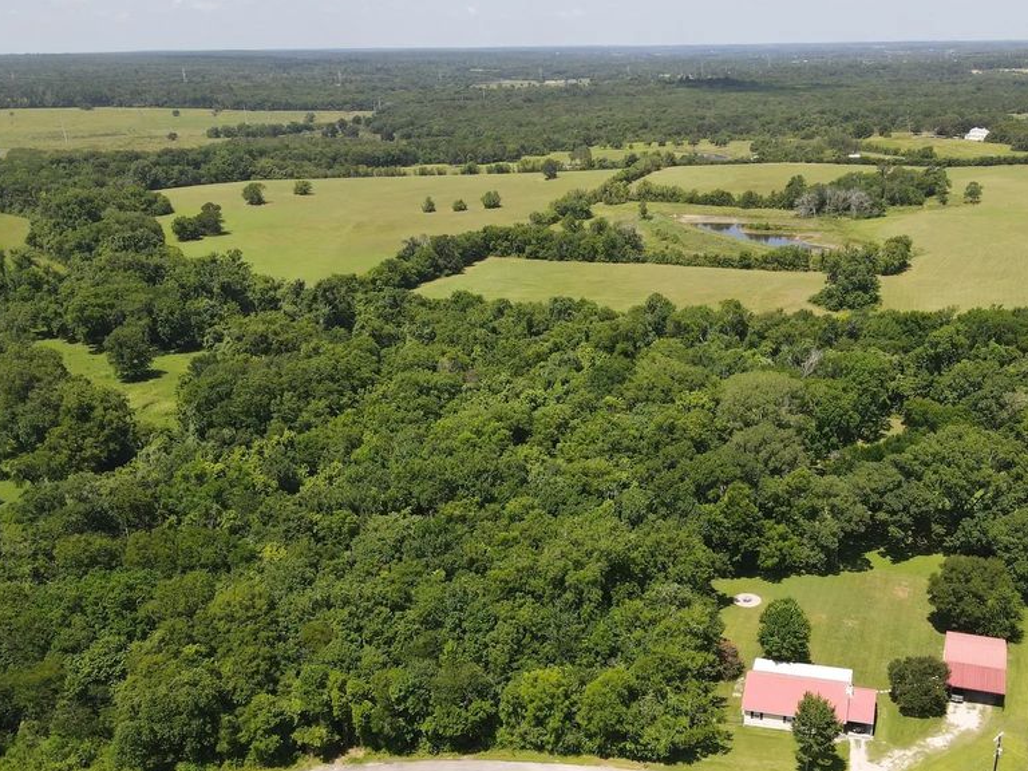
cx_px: 629
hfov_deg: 56.3
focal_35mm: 32
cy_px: 502
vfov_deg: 43.7
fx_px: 950
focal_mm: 4.5
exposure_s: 1/60
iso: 100
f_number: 2.8
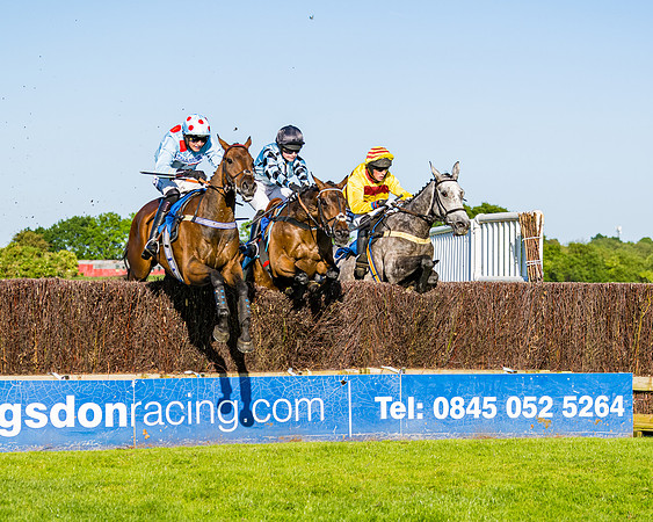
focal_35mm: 125
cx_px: 365
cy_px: 382
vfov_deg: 12.3
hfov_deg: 15.4
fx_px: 2411
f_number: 4
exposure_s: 1/2000
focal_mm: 70
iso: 200
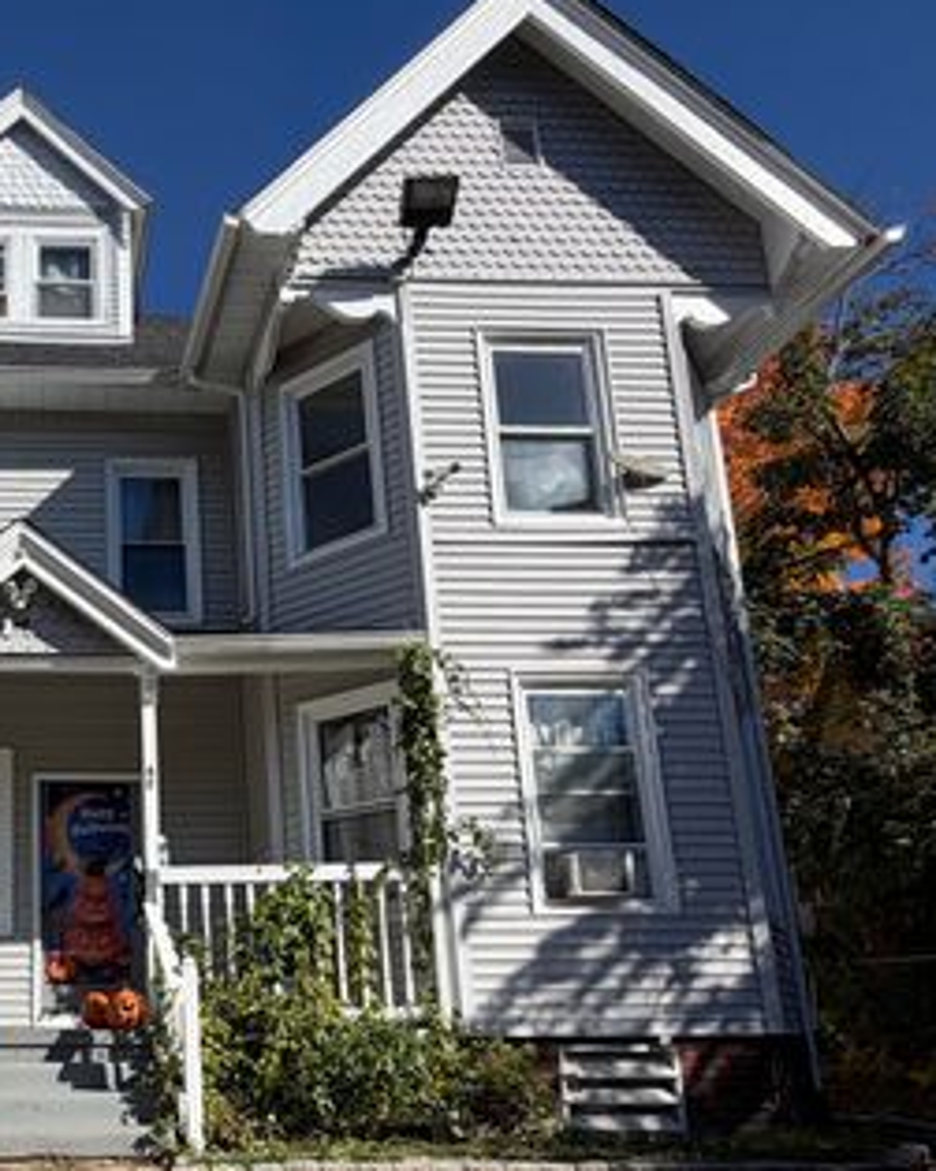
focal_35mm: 29
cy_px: 863
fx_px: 1005
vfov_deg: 57.7
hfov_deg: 44.3
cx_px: 52
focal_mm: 2.22
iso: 20
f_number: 2.2
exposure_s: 1/1125
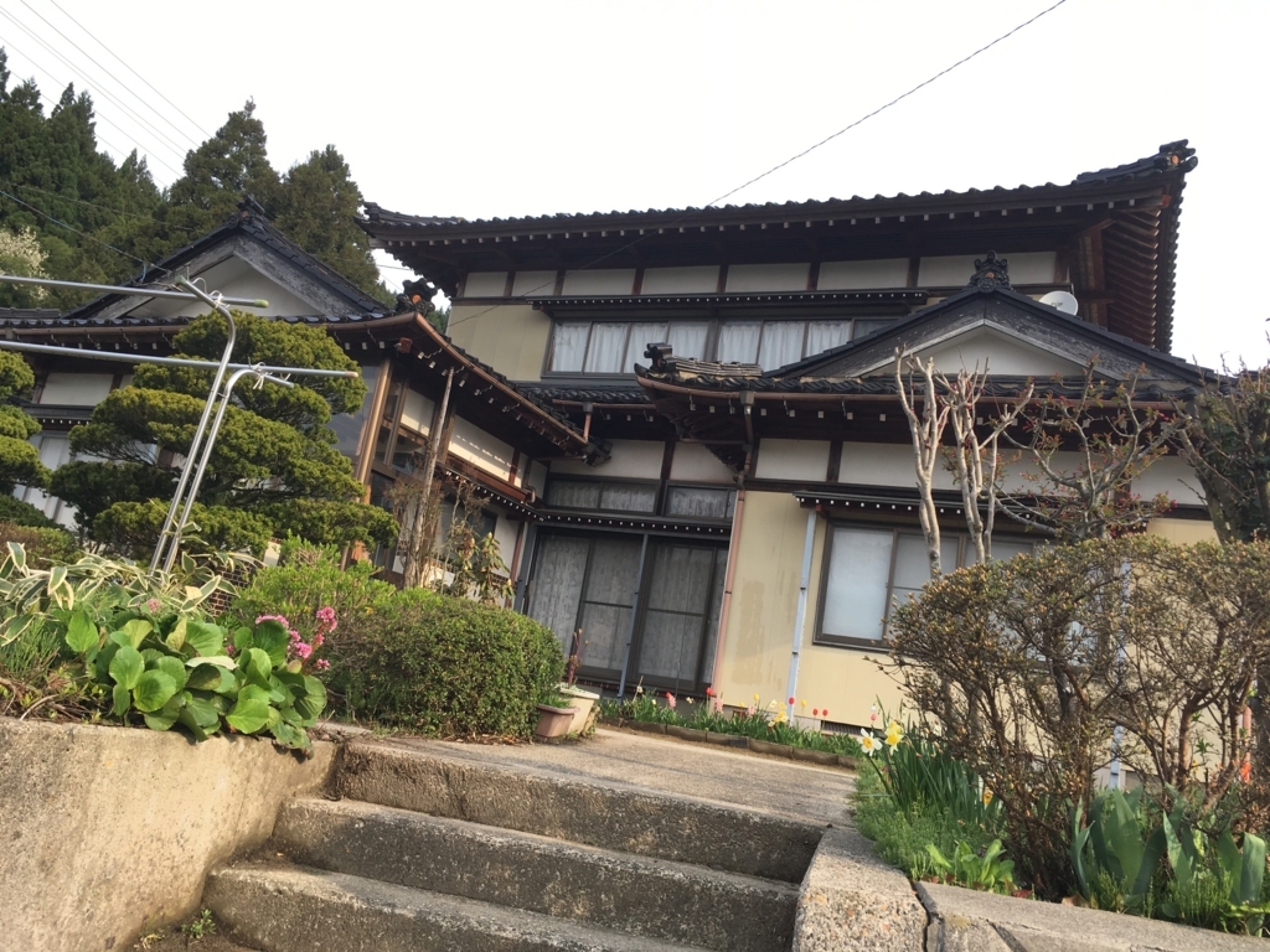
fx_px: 1064
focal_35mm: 29
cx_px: 635
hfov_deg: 61.7
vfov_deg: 48.2
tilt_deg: +10.4
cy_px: 476
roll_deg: -8.9
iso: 25
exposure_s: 1/398
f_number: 2.2
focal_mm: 4.15
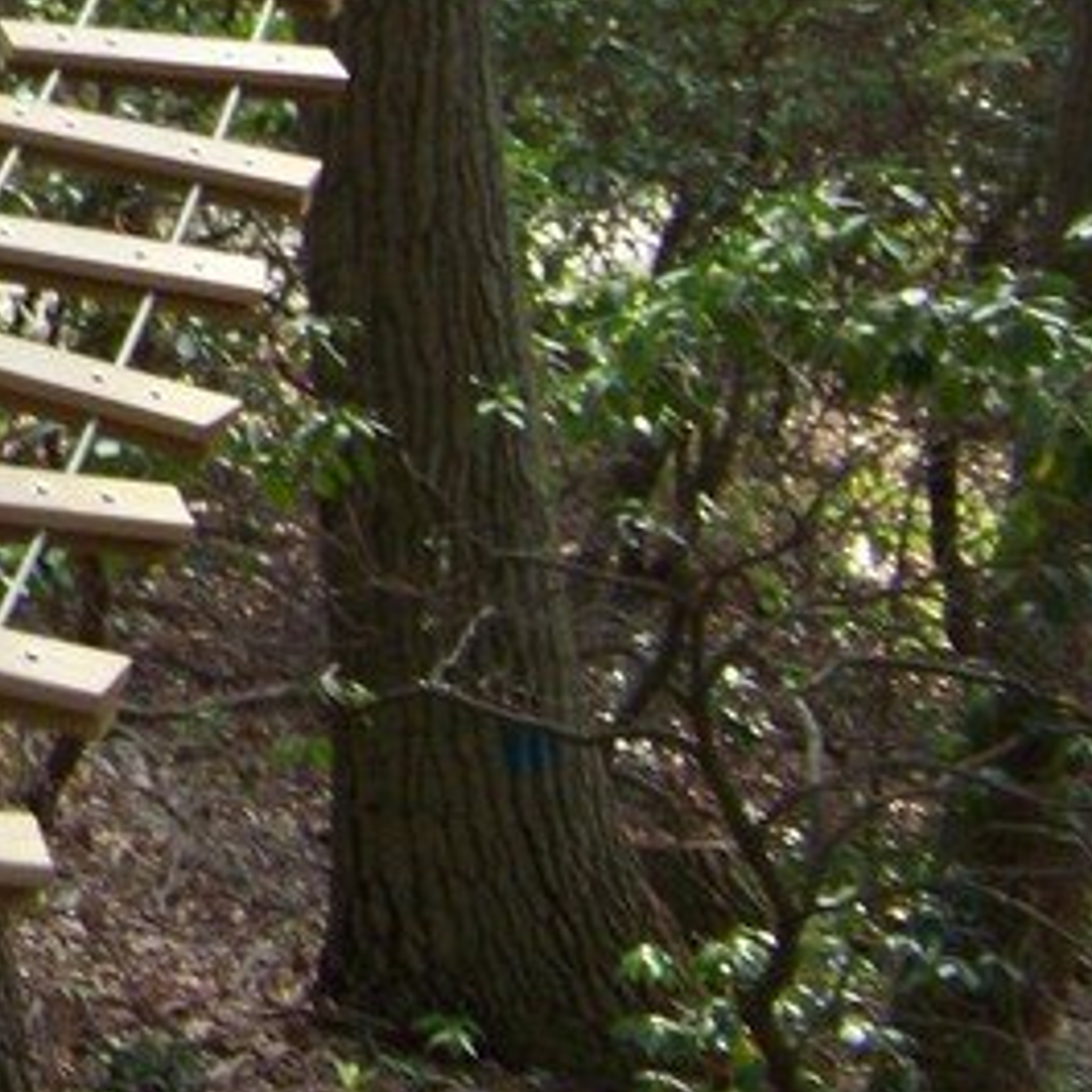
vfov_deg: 11.5
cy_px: -387
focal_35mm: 147
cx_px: -1010
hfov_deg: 10.9
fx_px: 5246
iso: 90
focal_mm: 6.75
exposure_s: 1/30
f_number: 2.8
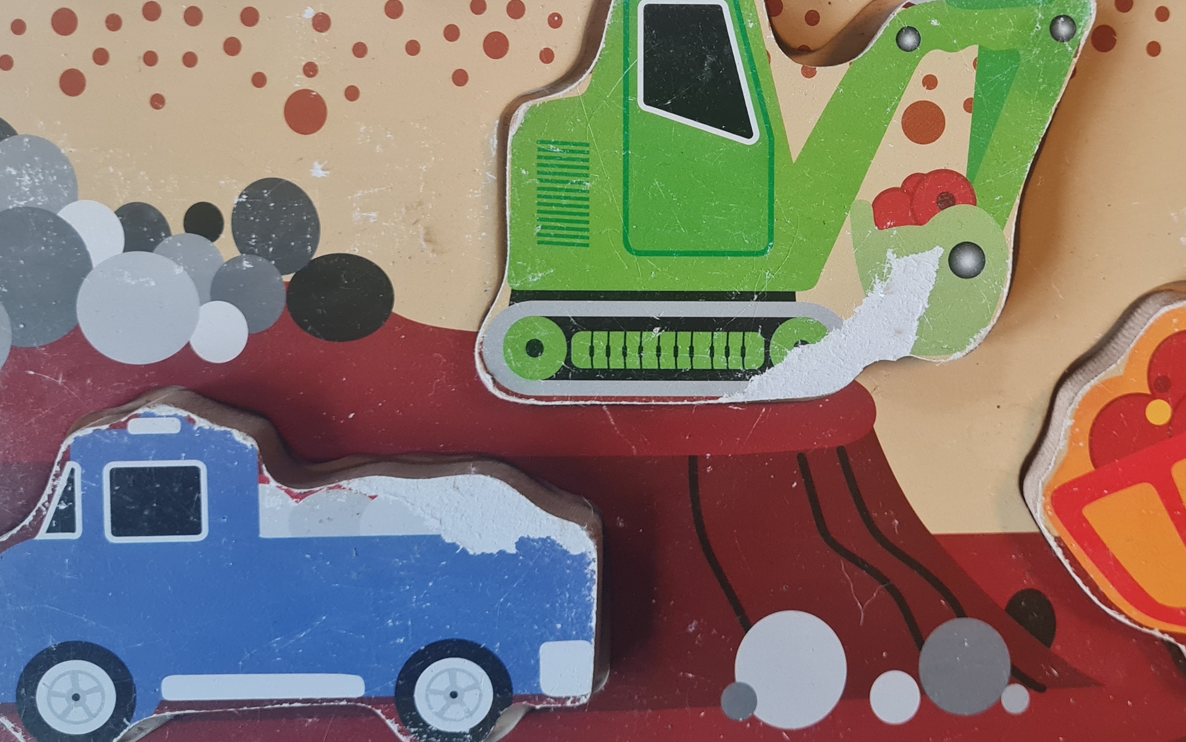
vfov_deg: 26.4
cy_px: 148
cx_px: 807
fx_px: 1552
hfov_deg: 41.2
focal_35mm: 48
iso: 400
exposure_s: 1/50
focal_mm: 5.4
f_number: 1.8
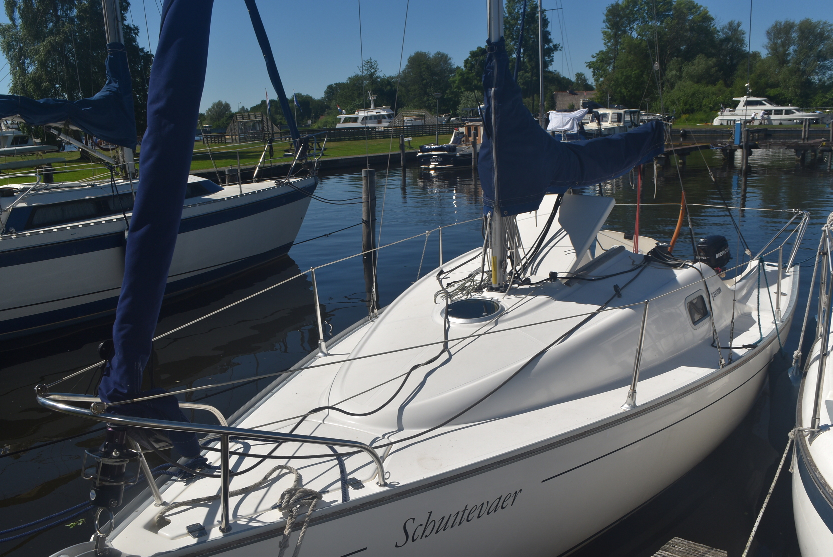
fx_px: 764
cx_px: 416
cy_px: 278
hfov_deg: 57.2
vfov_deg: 40.0
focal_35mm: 33
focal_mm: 22
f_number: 14
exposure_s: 1/200
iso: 100
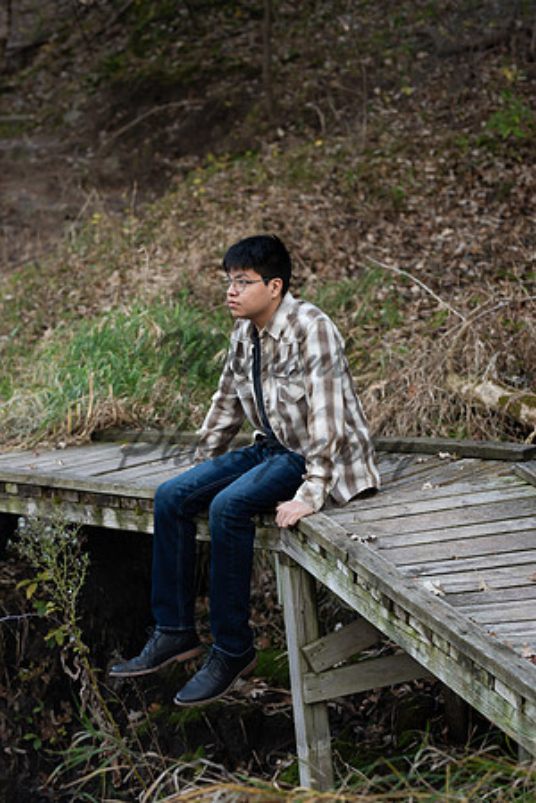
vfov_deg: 23.9
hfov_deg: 16.1
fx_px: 1898
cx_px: 268
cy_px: 402
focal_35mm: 85
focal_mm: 85
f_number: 3.5
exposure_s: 1/125
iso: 200
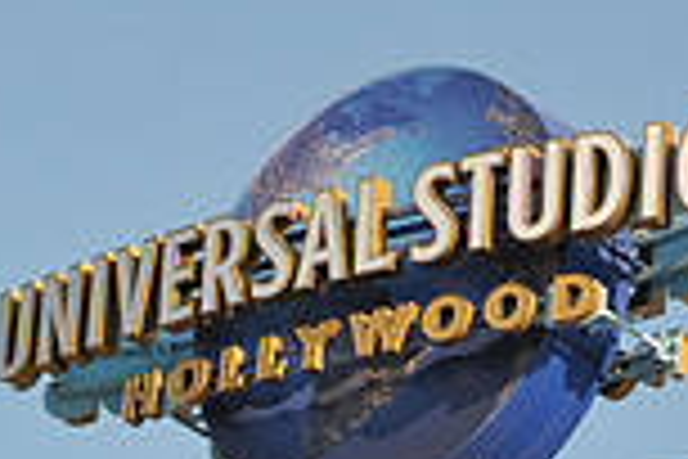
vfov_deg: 3.4
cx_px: 261
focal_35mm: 399
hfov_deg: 5.2
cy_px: 810
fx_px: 7625
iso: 200
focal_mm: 105
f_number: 9
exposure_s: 1/320
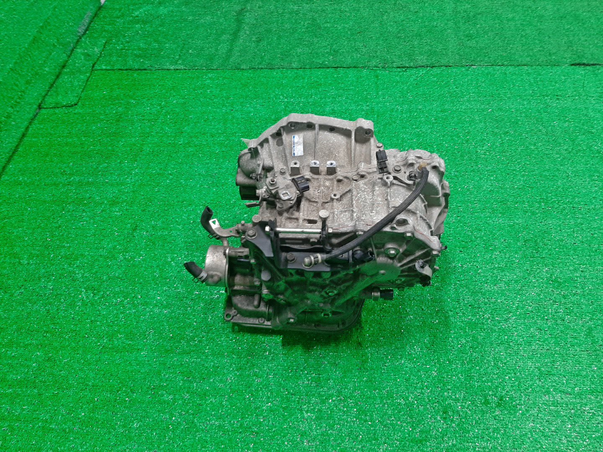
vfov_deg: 53.1
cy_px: 226
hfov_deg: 67.3
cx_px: 302
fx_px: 453
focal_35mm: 26
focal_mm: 3.93
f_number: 1.7
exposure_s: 1/50
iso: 119
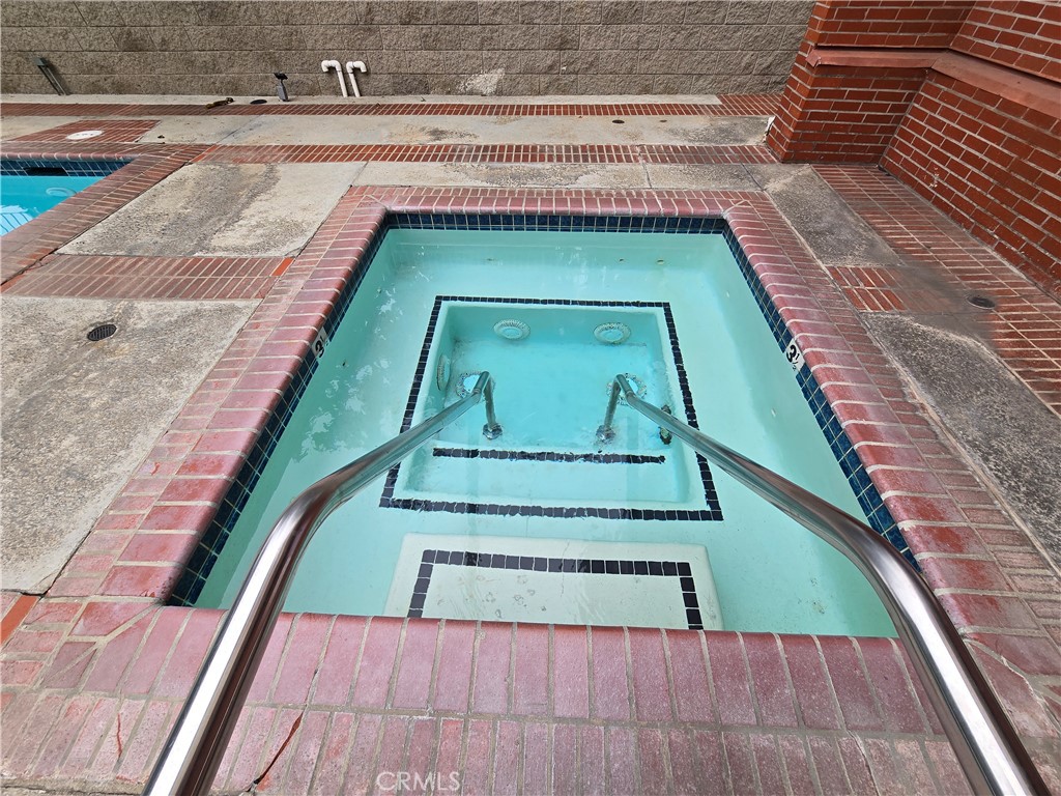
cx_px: 530
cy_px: 398
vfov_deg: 89.9
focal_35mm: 13
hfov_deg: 106.2
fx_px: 398
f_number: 2.2
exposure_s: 1/487
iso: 50
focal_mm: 2.2
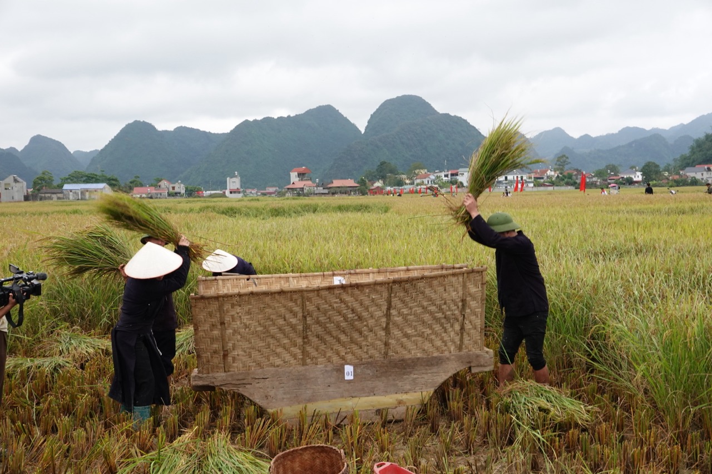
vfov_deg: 28.1
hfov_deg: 41.1
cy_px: 237
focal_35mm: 48
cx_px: 356
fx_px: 949
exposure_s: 1/160
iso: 500
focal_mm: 17.04
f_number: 4.5
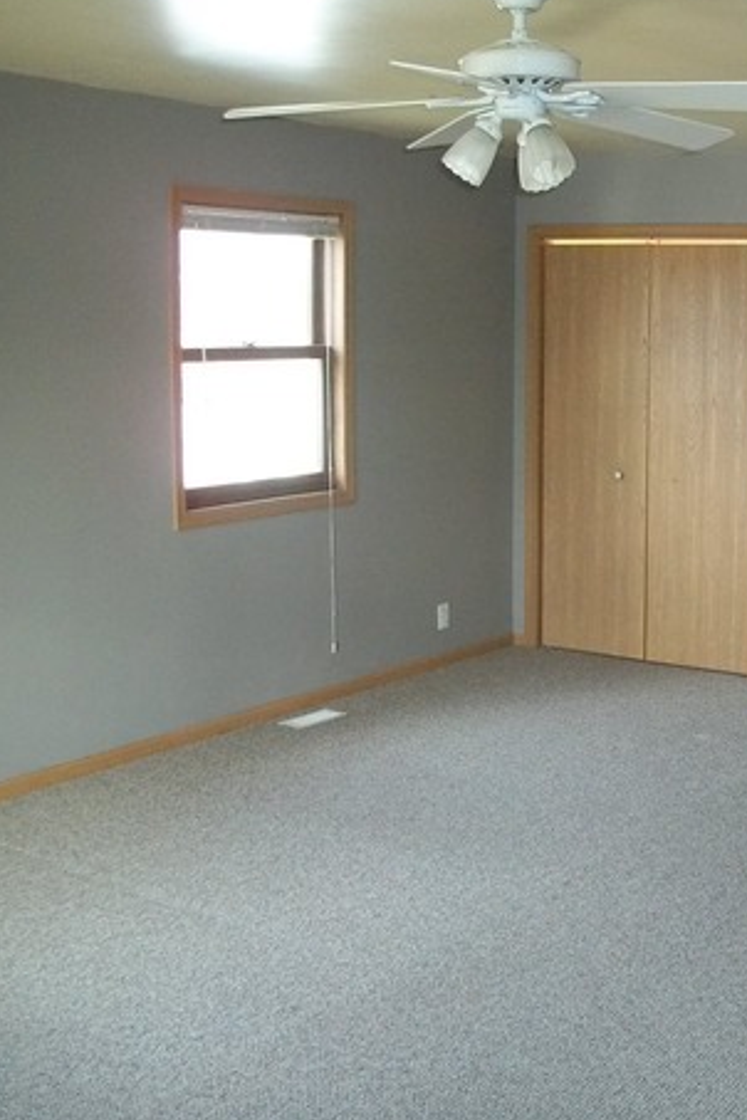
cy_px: 556
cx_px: 742
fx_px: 1463
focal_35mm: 47
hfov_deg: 27.1
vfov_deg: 41.9
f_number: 2.9
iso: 240
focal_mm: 5.7
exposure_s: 1/40
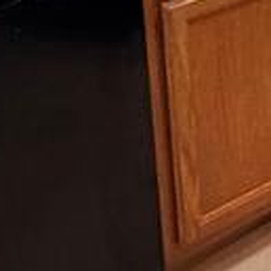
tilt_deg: -13.6
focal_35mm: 98
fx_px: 868
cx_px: 441
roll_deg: -0.1
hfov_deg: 15.9
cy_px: -227
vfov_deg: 15.2
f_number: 2.2
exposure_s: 1/60
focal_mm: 2.22
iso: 320
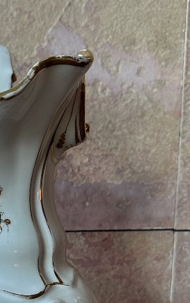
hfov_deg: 17.9
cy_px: 262
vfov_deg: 28.4
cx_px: -20
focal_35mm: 70
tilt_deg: -12.7
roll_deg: -0.2
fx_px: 579
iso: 200
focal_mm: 6.86
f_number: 1.78
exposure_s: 1/100
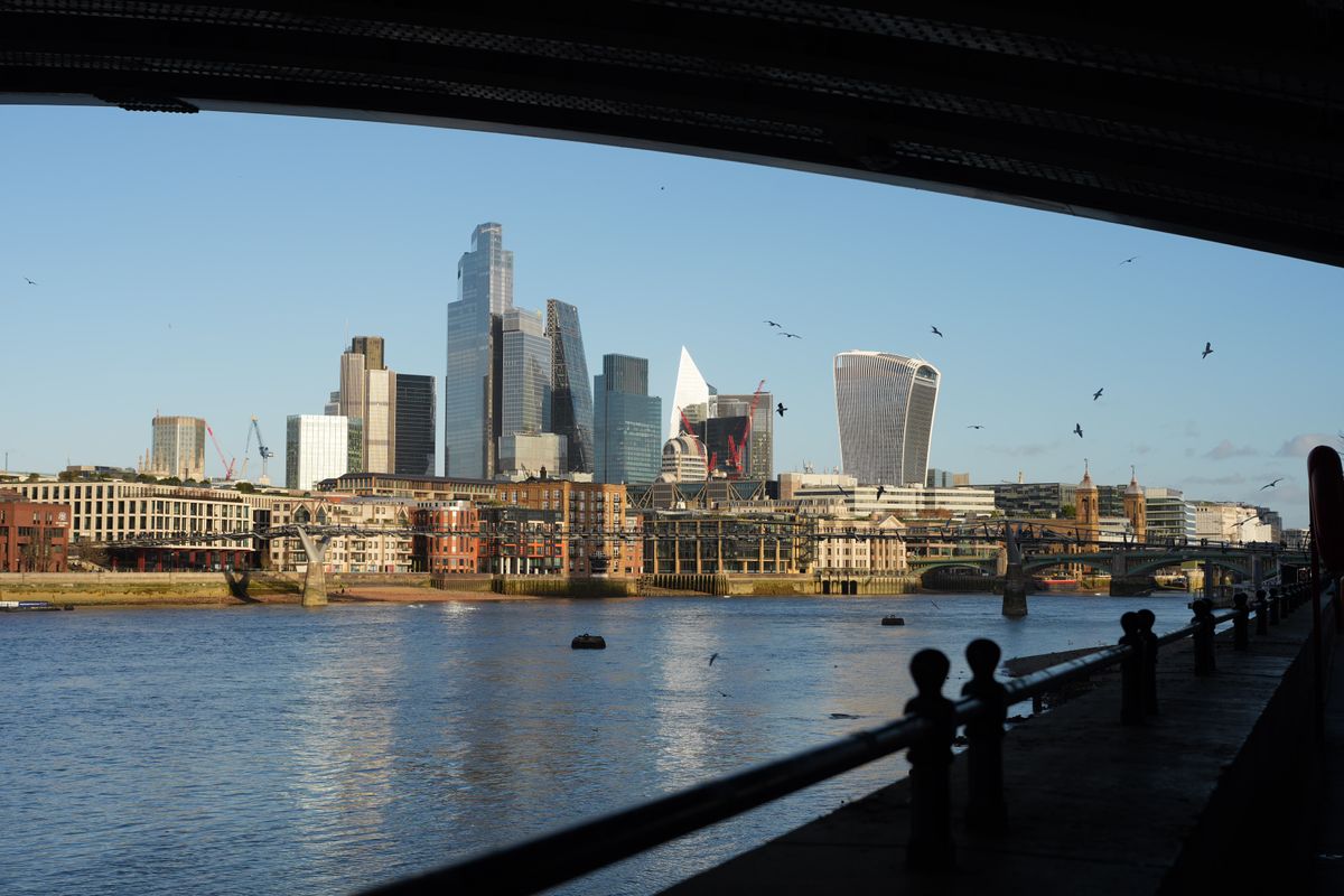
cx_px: 672
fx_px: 1867
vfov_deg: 27.0
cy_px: 448
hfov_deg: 39.6
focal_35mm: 50
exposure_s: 1/400
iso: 100
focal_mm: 50
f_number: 5.6
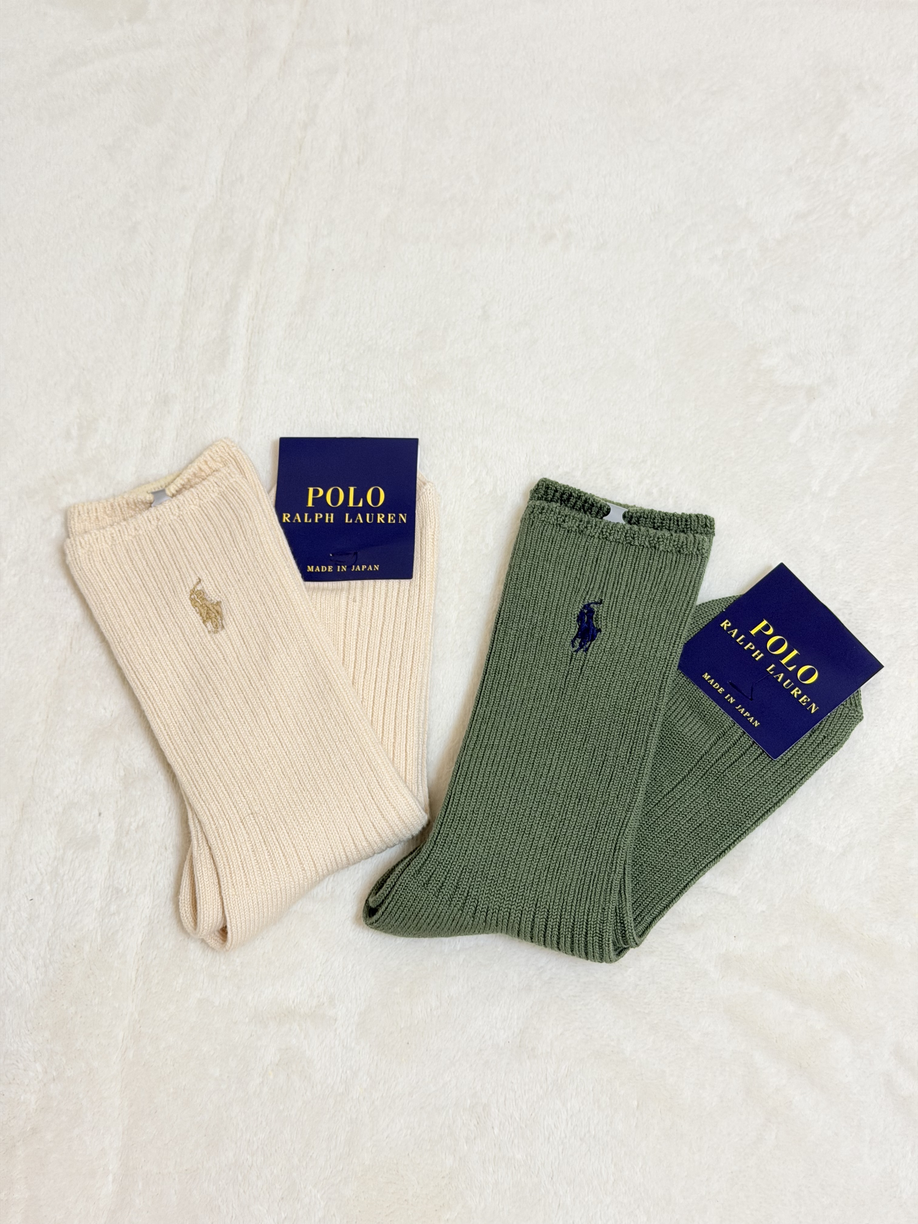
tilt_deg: -69.4
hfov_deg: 30.3
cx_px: 459
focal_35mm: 48
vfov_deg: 39.7
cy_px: 612
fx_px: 1697
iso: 250
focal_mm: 6.76
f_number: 1.78
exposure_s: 1/48
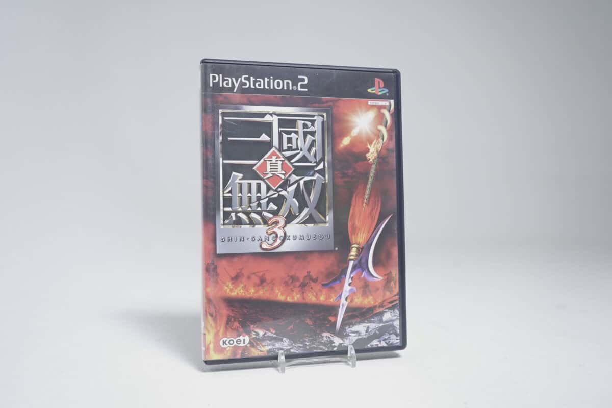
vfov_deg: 40.0
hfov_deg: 57.2
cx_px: 306
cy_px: 204
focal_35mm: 33
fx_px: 561
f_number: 5.6
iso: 640
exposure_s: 1/20
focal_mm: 33
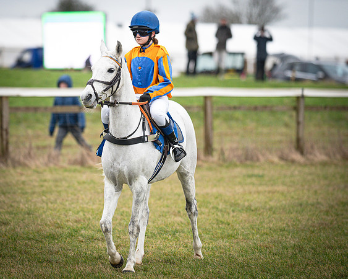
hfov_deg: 7.5
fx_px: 2656
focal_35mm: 258
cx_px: 118
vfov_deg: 6.0
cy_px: 126
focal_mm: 135
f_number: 1.9
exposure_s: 1/1200
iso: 800
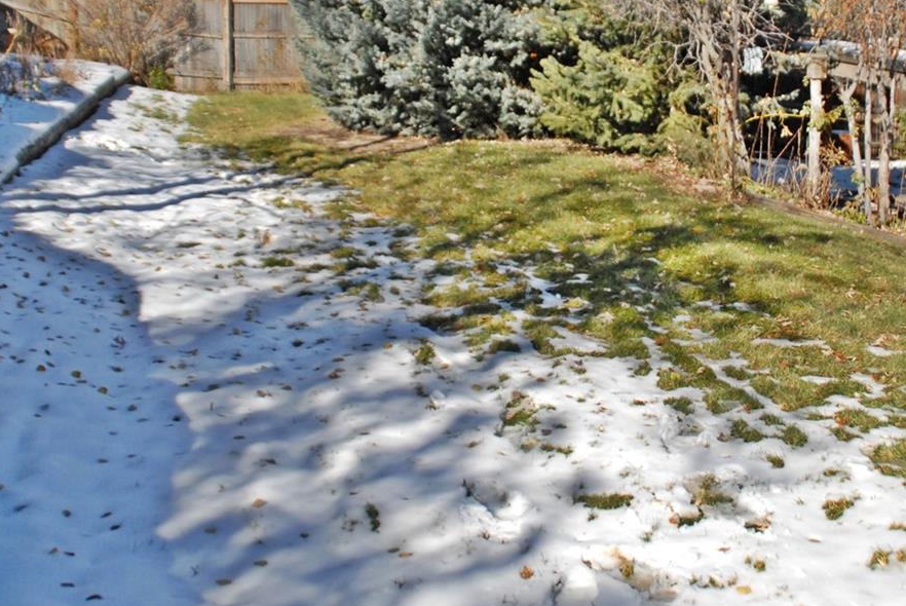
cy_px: 197
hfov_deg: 39.8
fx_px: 1234
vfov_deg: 27.4
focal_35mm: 49
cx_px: 611
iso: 400
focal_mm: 18
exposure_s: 1/2500
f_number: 5
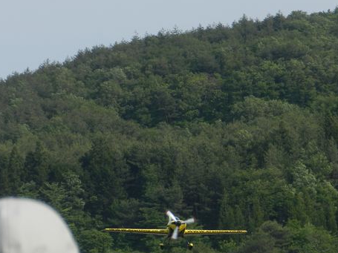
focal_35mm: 405
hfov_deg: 4.9
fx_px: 3953
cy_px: 192
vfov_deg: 3.7
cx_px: 244
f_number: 5.2
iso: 160
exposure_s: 1/1000
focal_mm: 46.7
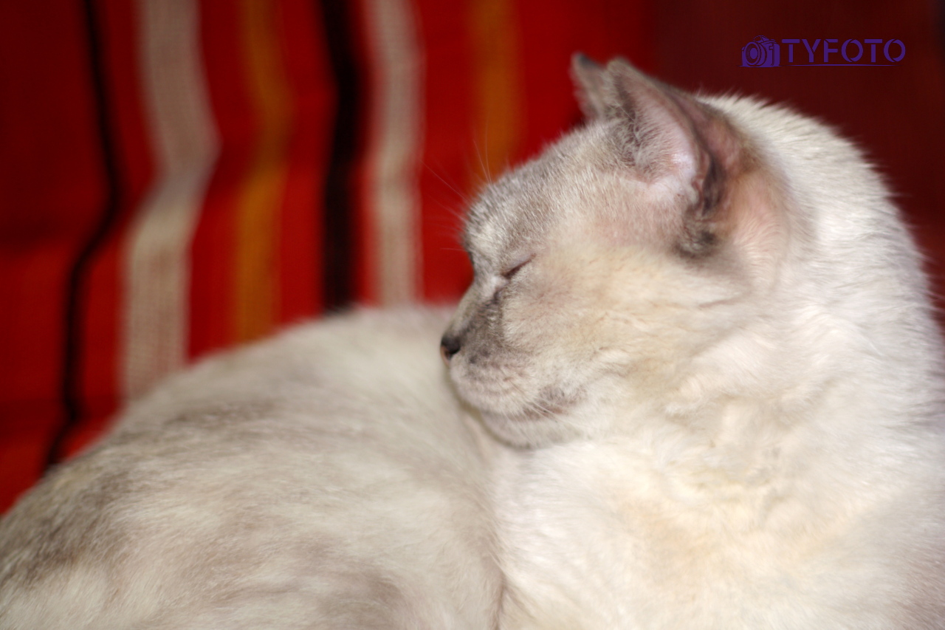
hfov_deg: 27.0
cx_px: 472
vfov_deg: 18.2
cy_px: 315
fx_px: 1968
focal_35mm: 75
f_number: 1.4
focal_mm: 50
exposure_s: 1/60
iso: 100
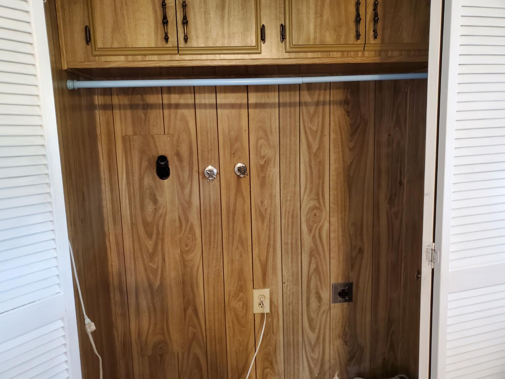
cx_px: 252
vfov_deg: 53.1
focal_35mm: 26
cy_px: 190
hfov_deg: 67.3
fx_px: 379
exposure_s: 1/39
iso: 320
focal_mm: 4.3
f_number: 1.5
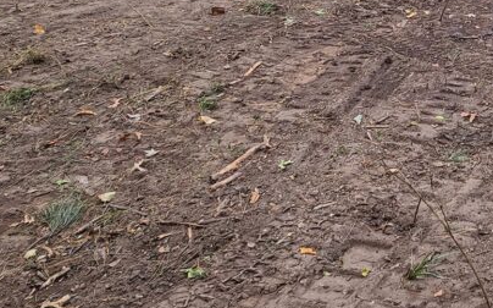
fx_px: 940
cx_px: 525
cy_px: -153
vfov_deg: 16.9
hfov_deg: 27.2
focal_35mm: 70
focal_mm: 7
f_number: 1.8
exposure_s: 1/120
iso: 50
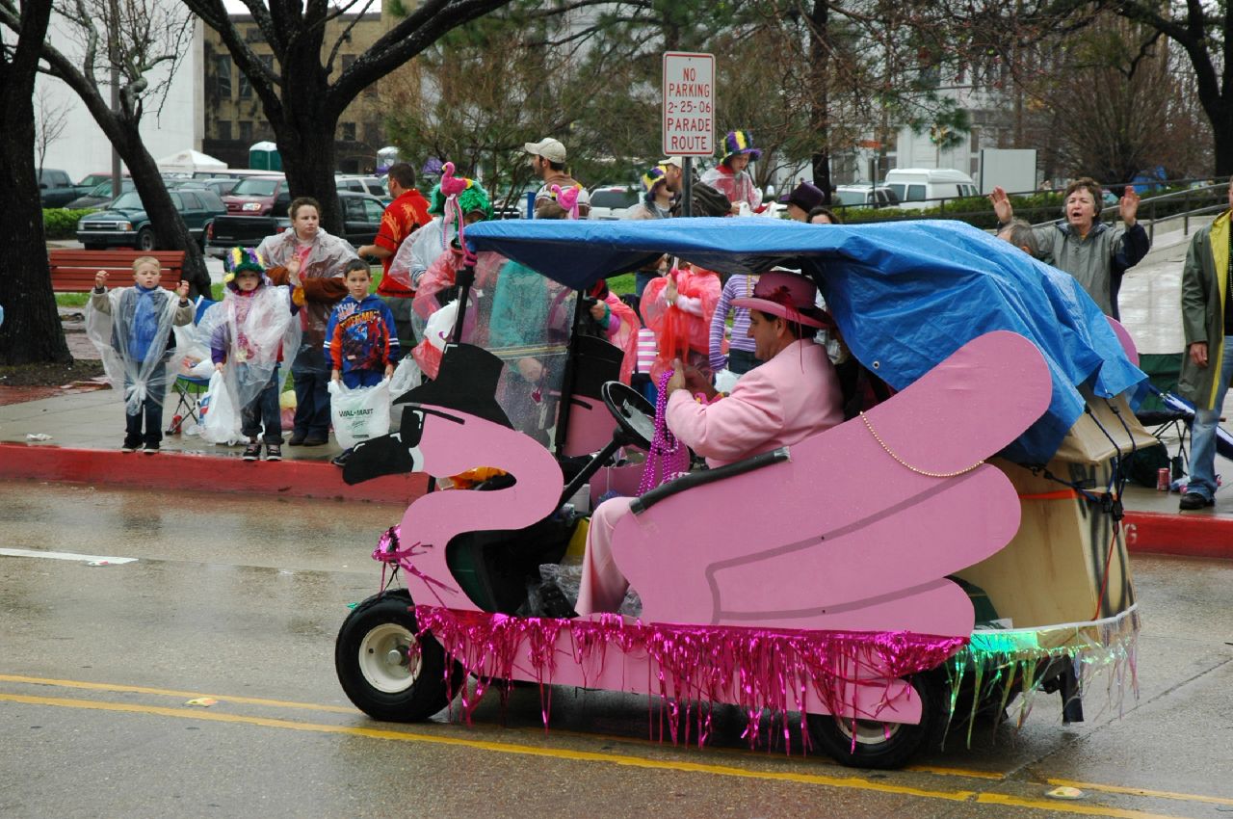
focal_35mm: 82
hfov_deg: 24.6
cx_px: 616
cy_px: 410
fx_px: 2822
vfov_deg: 16.5
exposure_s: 1/125
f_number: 7.1
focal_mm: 55
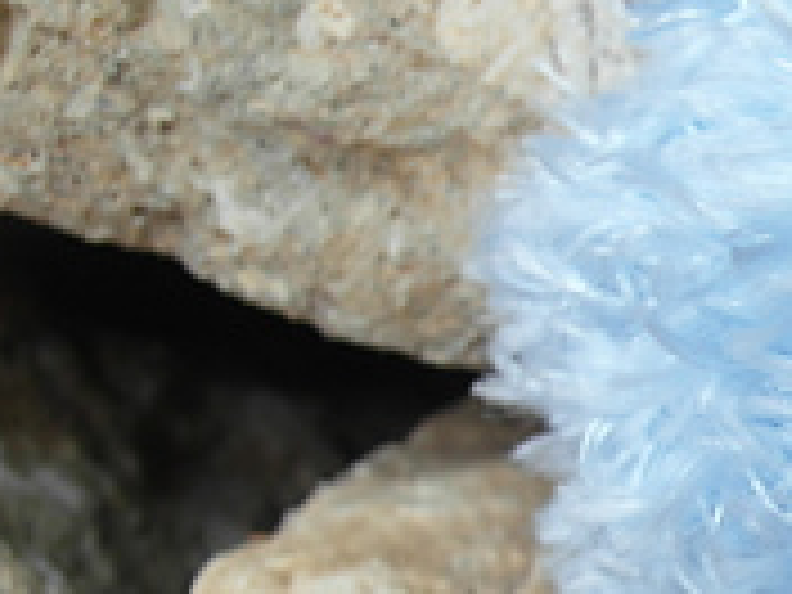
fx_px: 2494
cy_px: 558
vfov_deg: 13.4
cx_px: 1310
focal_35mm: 109
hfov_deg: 16.0
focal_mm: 6.5
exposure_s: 1/45
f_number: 2.7
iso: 100
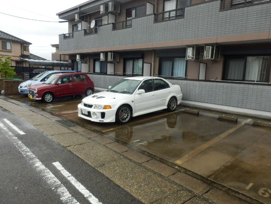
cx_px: 140
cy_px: 98
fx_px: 196
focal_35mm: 25
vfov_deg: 54.9
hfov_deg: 69.3
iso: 80
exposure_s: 1/125
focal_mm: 4.2
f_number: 3
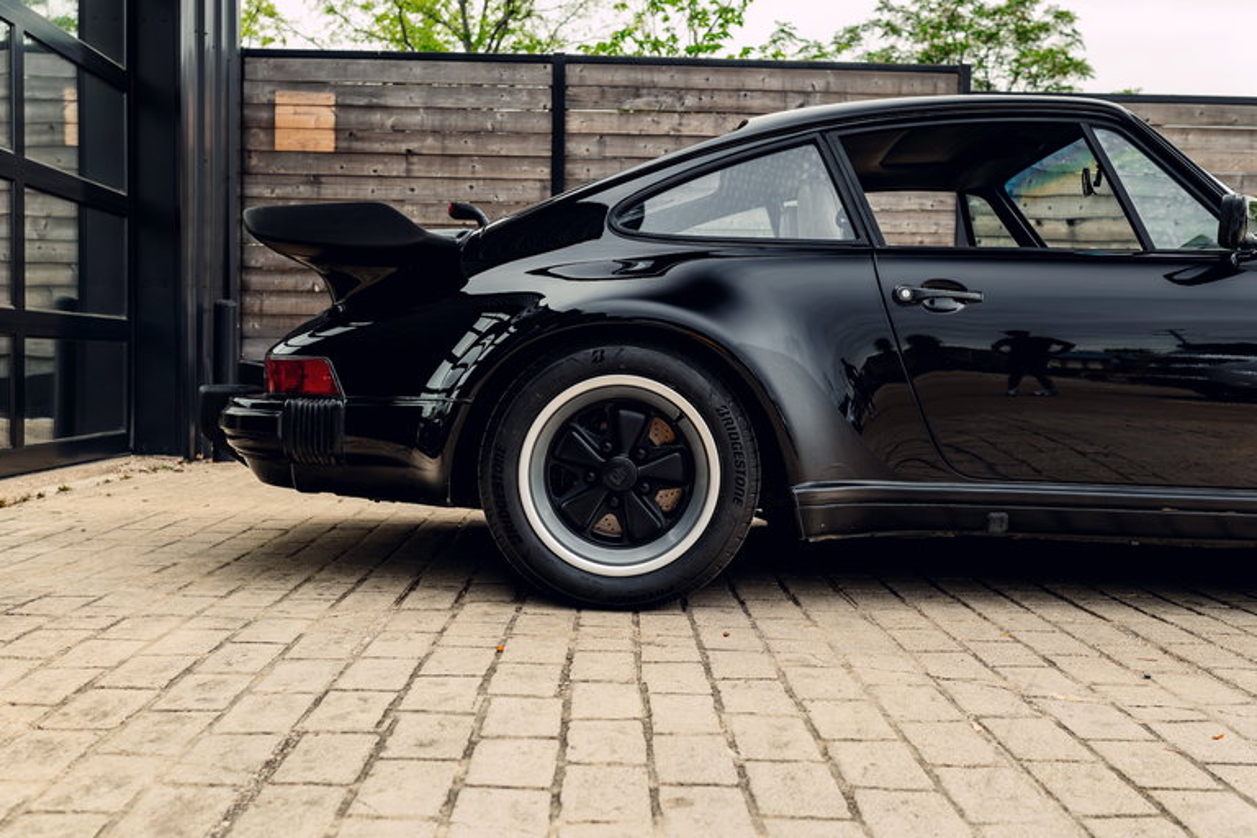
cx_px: 628
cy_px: 419
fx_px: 1222
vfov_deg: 37.9
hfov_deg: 54.4
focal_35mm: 35
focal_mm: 35
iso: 200
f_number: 4
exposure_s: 1/50
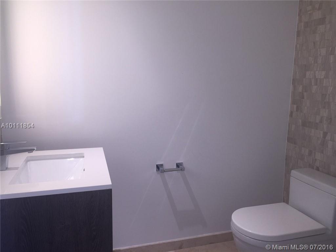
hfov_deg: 61.7
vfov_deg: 48.2
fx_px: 281
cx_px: 168
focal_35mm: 29
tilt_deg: -8.4
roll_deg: -1.7
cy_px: 126
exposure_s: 1/40
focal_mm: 4.15
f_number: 2.2
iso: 32
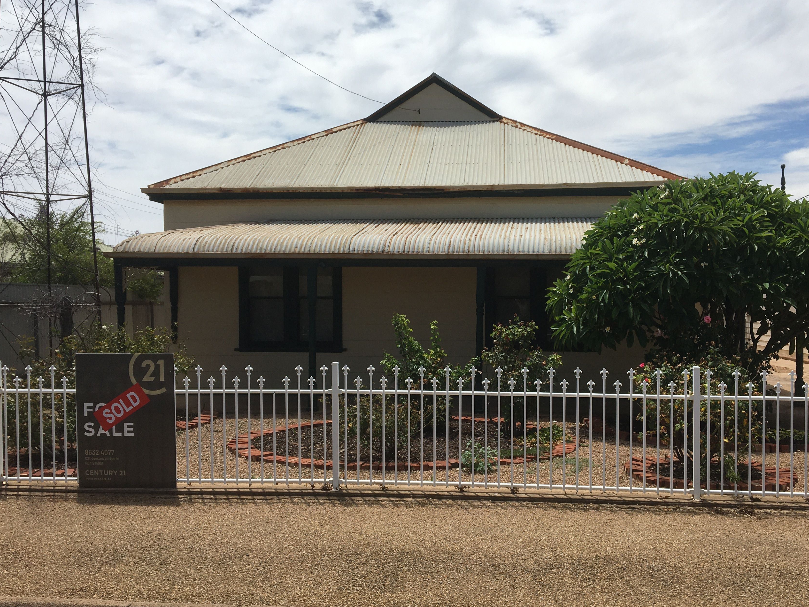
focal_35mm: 35
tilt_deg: +0.1
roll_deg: +1.2
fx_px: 818
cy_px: 319
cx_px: 459
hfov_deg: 52.5
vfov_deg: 40.7
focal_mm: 4.15
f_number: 2.2
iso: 25
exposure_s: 1/2849
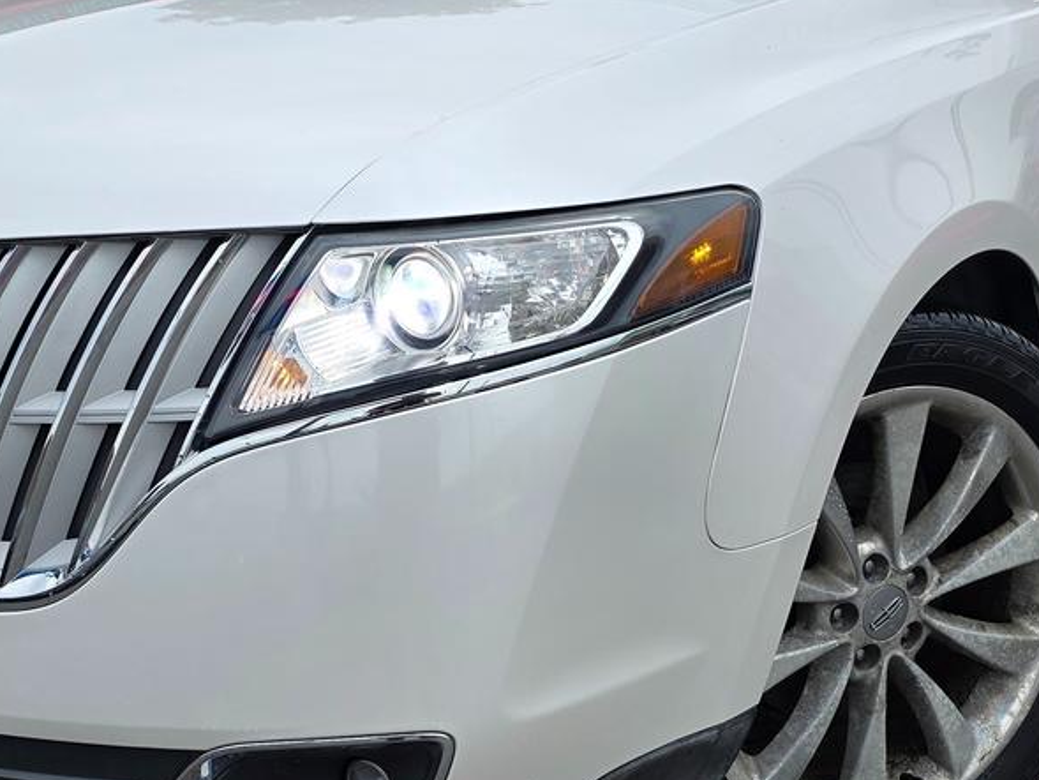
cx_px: 497
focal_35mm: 50
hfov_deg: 38.2
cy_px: 379
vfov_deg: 29.1
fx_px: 1501
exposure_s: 1/143
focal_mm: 6.3
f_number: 1.7
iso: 12
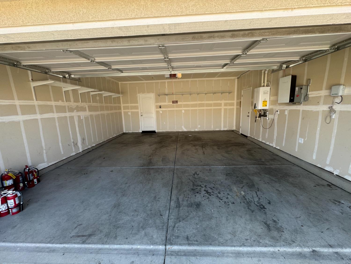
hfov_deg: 102.1
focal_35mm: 14
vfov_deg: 85.7
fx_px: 142
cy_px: 132
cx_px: 176
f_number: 2.2
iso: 40
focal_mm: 2.22
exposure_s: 1/136
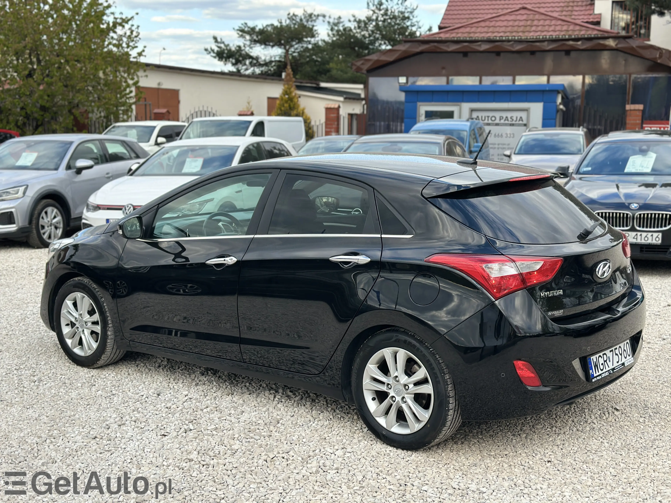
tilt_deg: -8.7
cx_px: 336
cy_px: 252
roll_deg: -0.3
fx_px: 930
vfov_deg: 30.3
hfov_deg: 39.7
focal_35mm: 48
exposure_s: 1/903
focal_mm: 6.86
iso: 80
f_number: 1.78
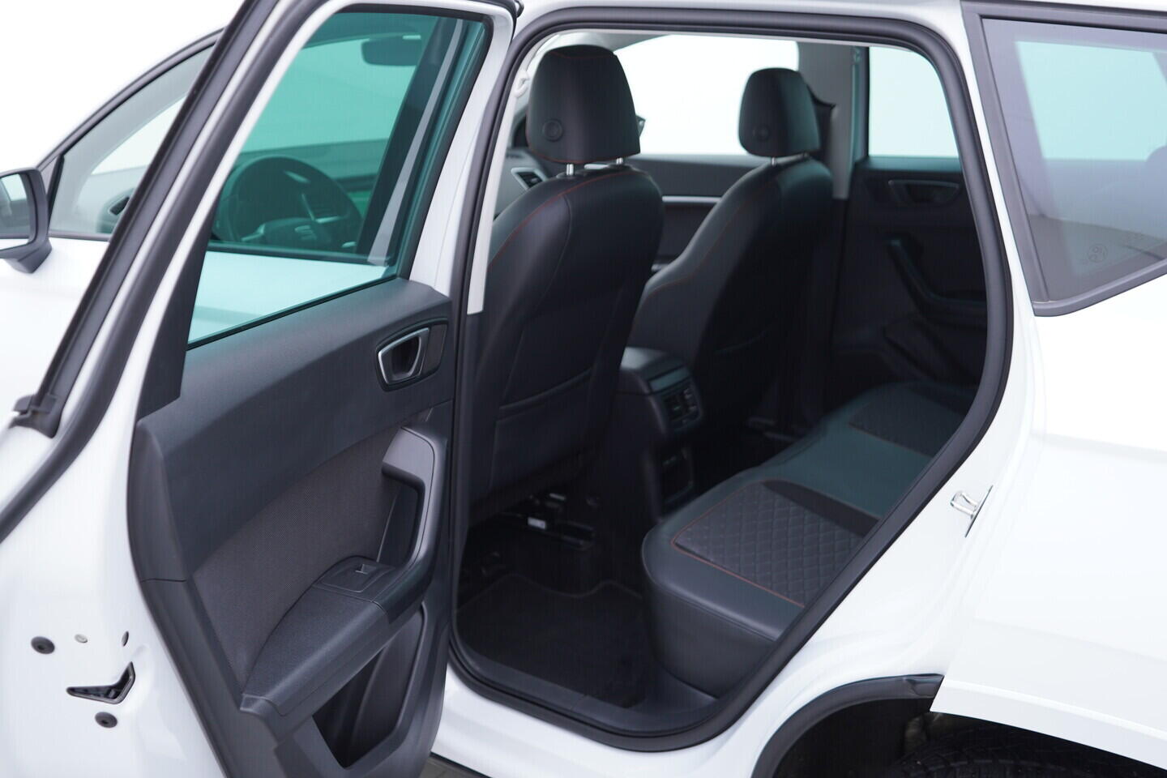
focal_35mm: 36
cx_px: 584
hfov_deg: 53.1
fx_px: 1167
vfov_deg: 36.9
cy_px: 389
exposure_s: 1/40
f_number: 2.8
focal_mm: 24
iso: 125
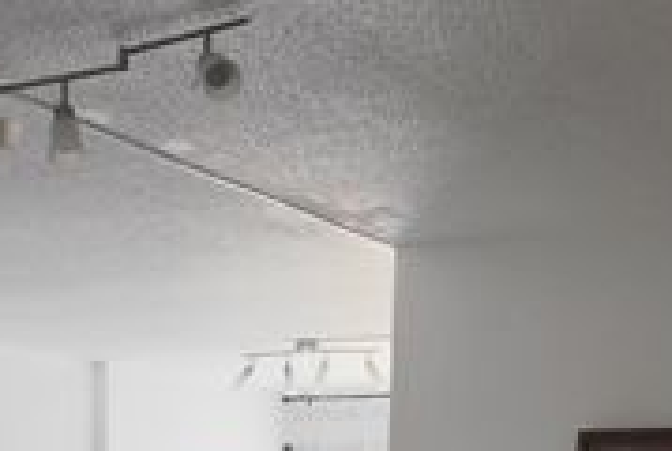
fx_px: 1496
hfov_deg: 25.0
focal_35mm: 80
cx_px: 165
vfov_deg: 15.1
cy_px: 785
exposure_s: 1/50
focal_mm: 6.19
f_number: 1.65
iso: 200
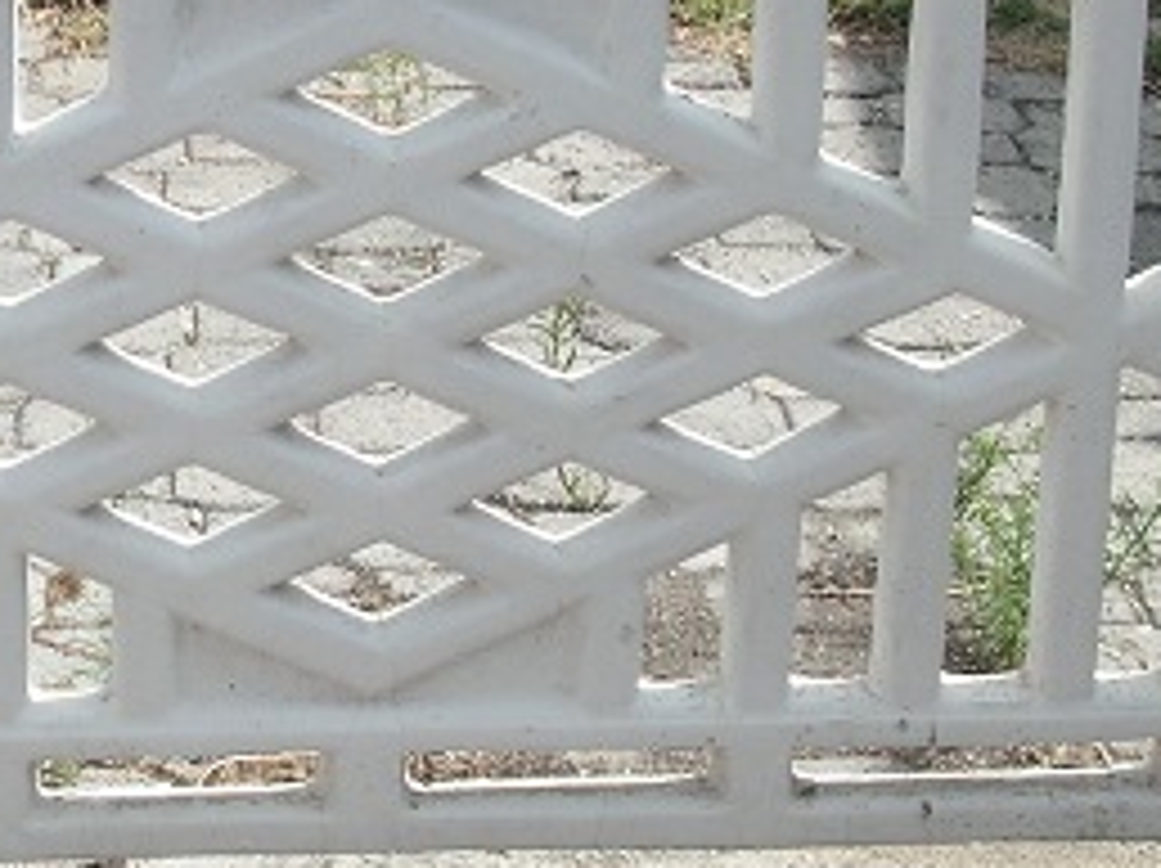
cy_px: 378
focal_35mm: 131
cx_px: 274
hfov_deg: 15.0
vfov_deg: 11.3
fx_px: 4390
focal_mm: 7.3
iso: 50
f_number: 3.5
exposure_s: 1/750
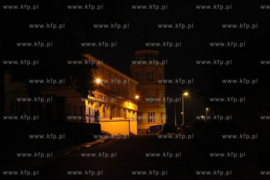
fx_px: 393
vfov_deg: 25.7
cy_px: 90
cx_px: 135
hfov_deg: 37.9
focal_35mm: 52
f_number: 8
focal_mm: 35
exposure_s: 1.6
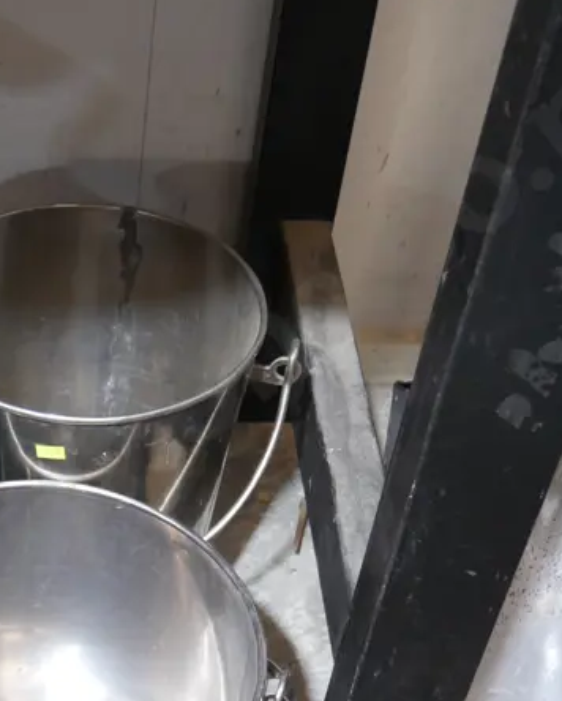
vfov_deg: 26.0
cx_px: 13
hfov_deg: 20.7
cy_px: 544
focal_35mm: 72
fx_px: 1495
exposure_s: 1/60
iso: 1250
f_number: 3.6
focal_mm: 16
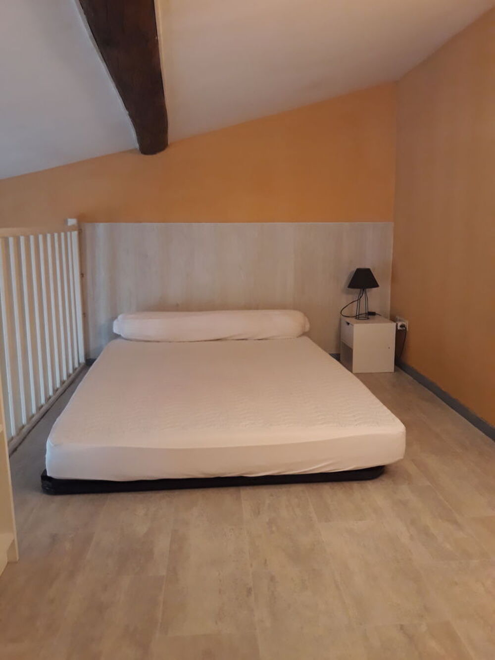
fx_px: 515
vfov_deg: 65.3
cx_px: 248
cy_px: 330
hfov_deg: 51.4
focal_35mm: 27
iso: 250
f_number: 1.7
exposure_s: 1/25
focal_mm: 3.71
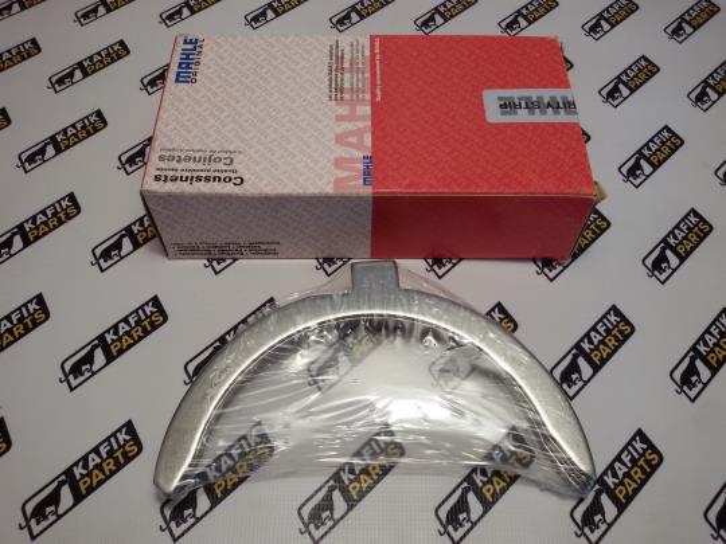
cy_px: 272
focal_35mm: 31
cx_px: 363
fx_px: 650
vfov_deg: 45.4
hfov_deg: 58.4
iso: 64
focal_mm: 2.93
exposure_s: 1/100
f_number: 2.4
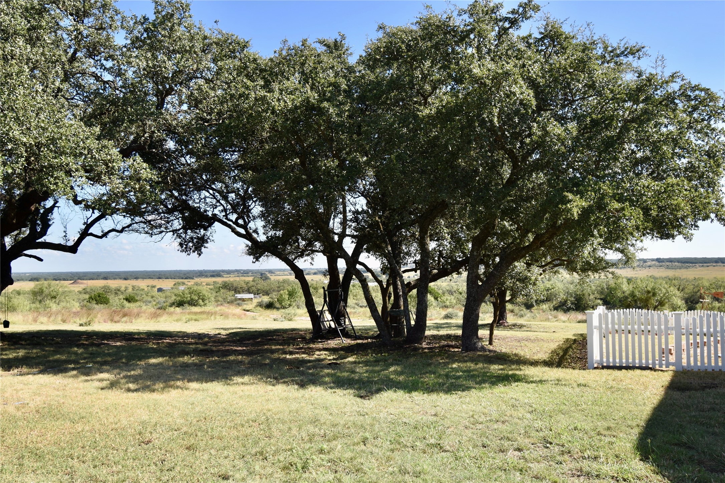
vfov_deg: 43.6
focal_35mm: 30
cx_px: 362
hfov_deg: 61.9
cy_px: 242
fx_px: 604
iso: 100
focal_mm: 20
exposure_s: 1/200
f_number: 7.1
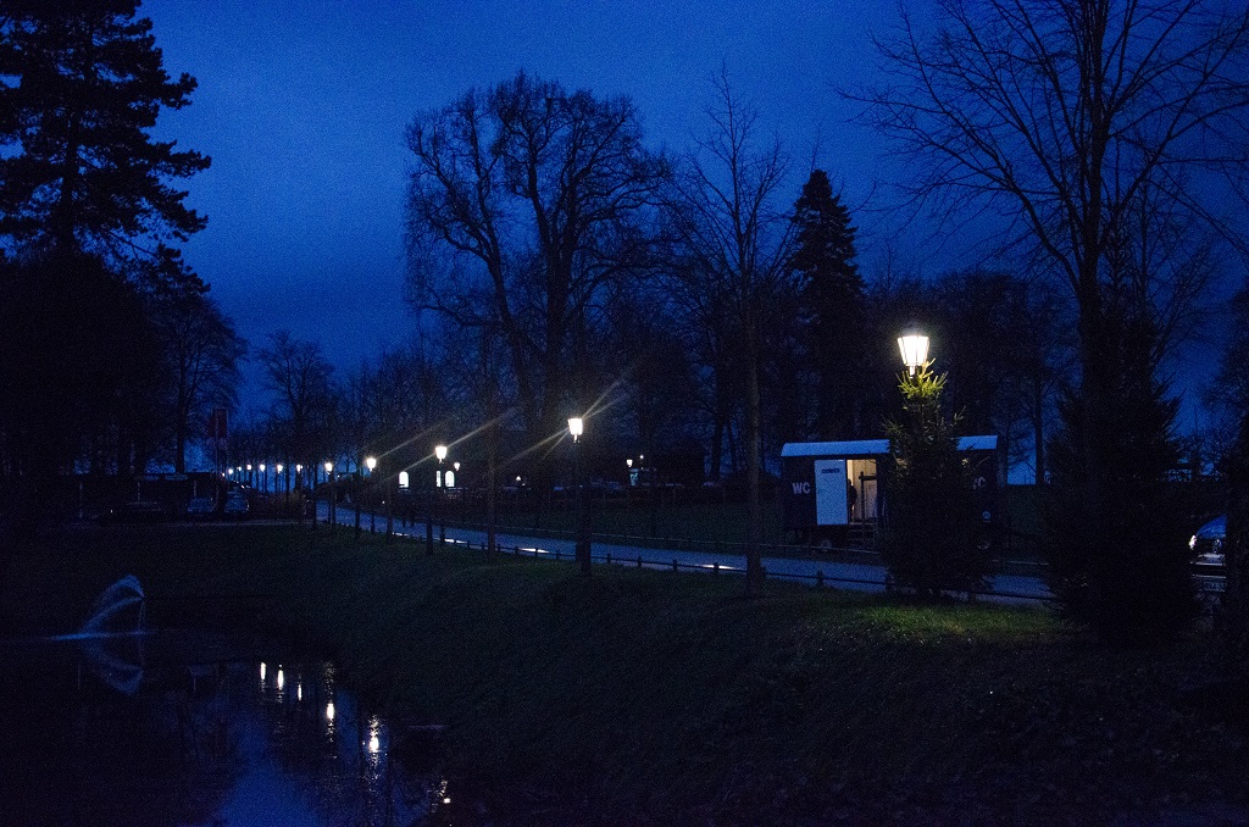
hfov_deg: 41.2
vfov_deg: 27.9
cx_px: 624
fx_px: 1662
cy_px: 414
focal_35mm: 48
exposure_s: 1/100
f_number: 4.2
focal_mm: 32
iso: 800
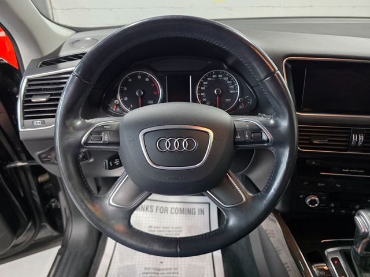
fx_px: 246
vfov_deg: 58.9
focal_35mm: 23
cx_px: 185
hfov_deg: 73.9
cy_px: 138
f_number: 1.7
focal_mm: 6.3
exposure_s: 1/120
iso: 500
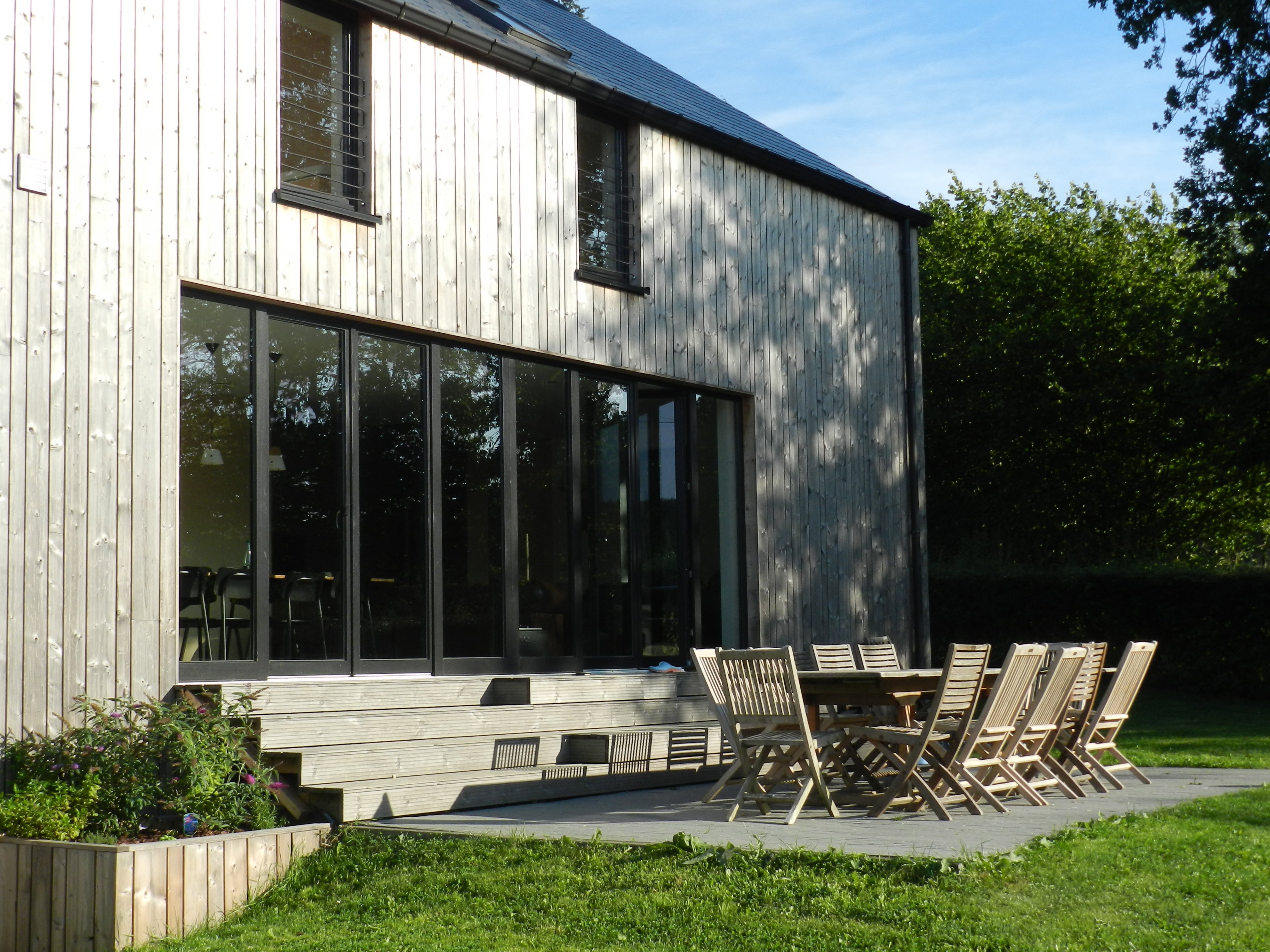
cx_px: 635
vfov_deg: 31.5
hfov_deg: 41.2
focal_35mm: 46
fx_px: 1688
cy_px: 476
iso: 160
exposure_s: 1/640
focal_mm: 8.1
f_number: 4.2
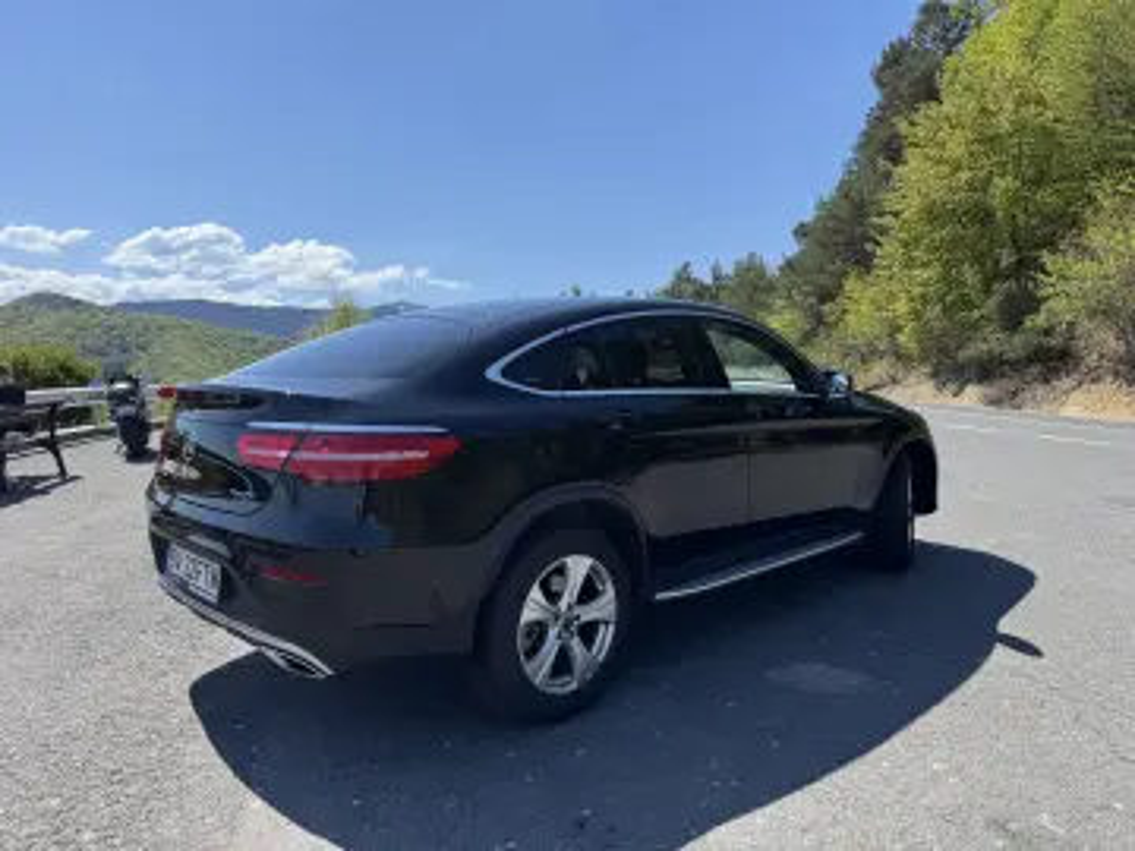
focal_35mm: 24
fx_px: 787
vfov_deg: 56.8
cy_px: 426
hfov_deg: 71.6
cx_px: 568
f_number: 1.78
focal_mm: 6.76
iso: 80
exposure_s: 1/4049
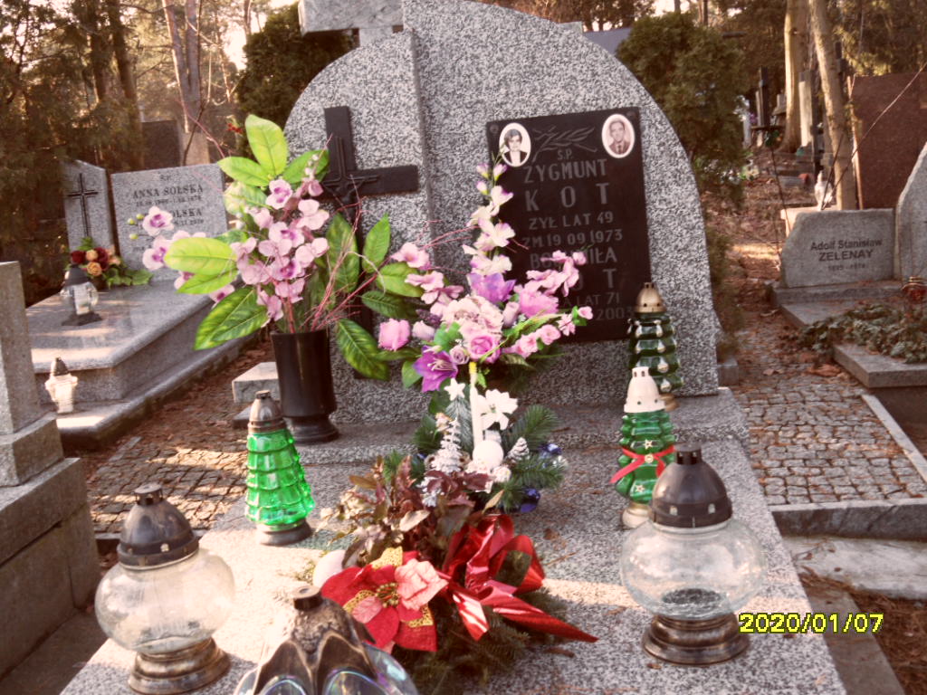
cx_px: 464
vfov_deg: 36.0
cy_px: 348
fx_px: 1071
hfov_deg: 46.8
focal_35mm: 40
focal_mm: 6.5
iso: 100
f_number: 3.6
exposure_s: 1/60
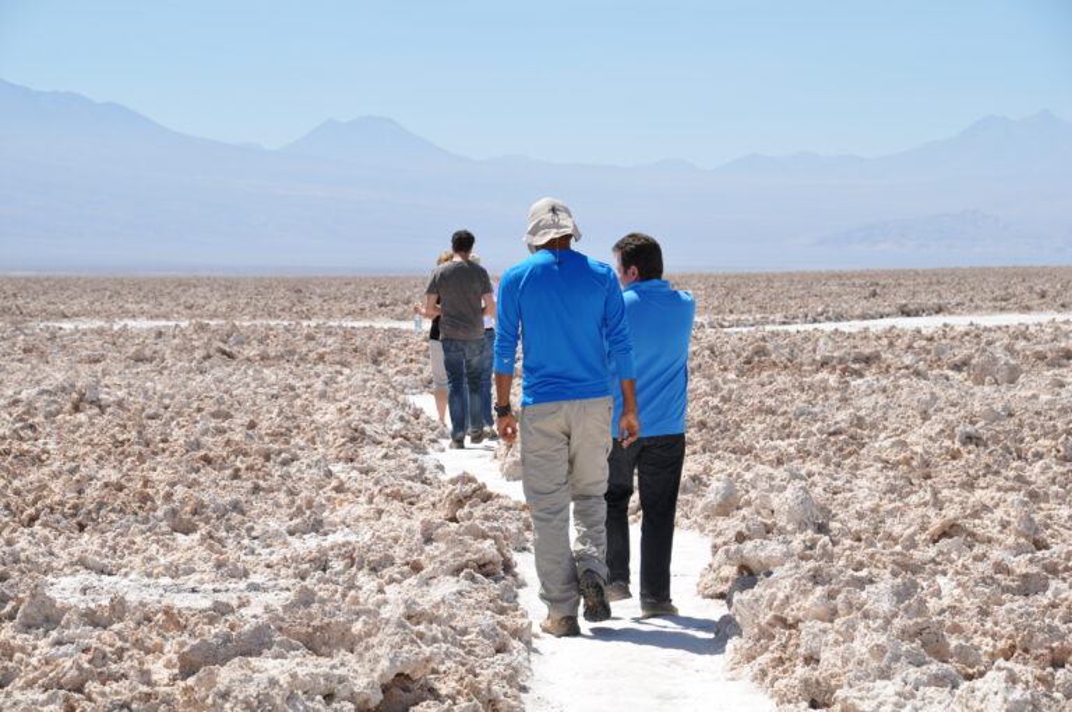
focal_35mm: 105
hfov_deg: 19.5
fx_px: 3123
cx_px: 536
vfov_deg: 13.0
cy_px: 356
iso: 200
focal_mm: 70
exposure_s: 1/500
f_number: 11
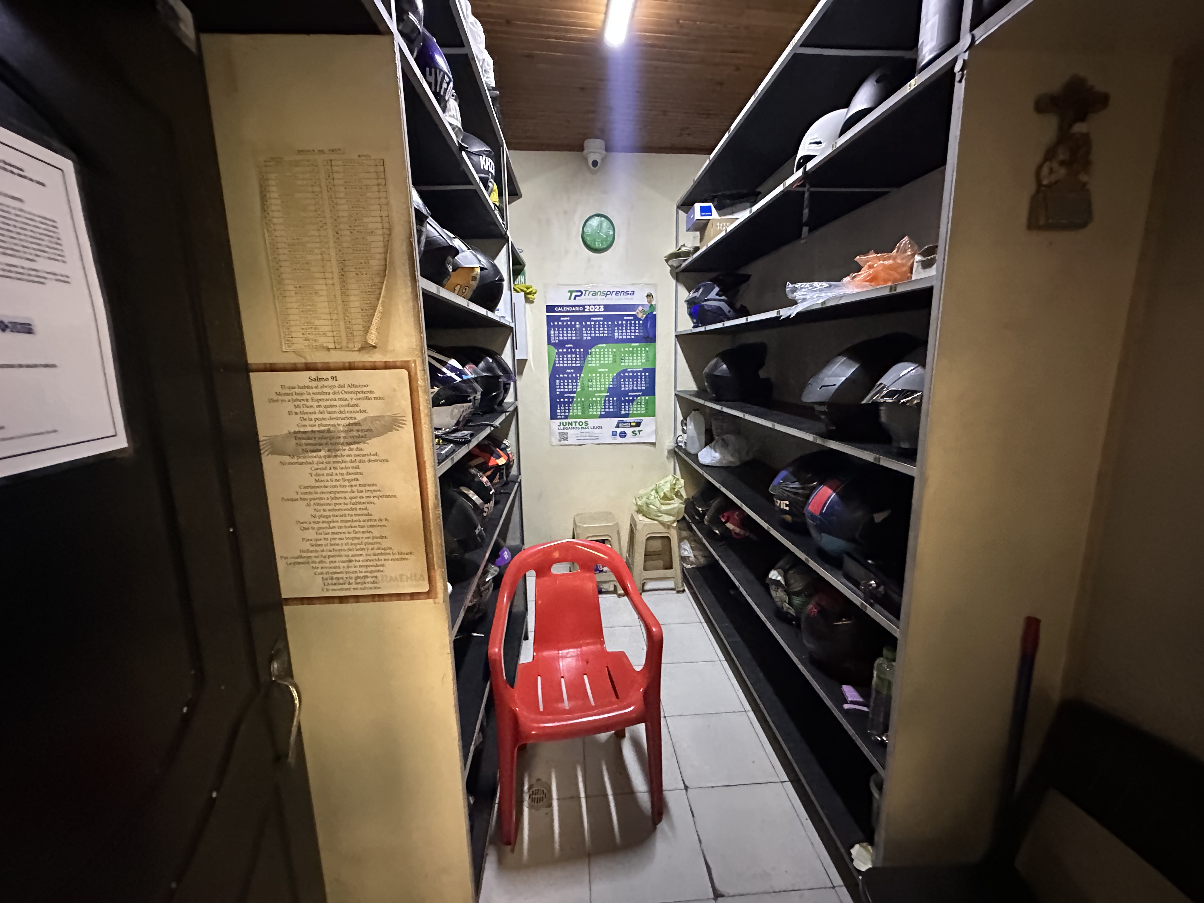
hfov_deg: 102.1
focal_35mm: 14
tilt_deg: -10.8
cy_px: 452
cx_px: 602
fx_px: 487
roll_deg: +0.3
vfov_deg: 85.7
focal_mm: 2.22
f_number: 2.2
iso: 1250
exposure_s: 1/44
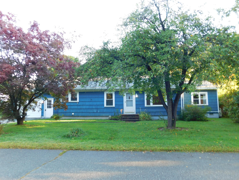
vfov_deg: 58.9
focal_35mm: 23
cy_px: 90
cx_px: 120
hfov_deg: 73.9
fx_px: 159
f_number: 3
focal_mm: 4
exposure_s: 1/40
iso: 125
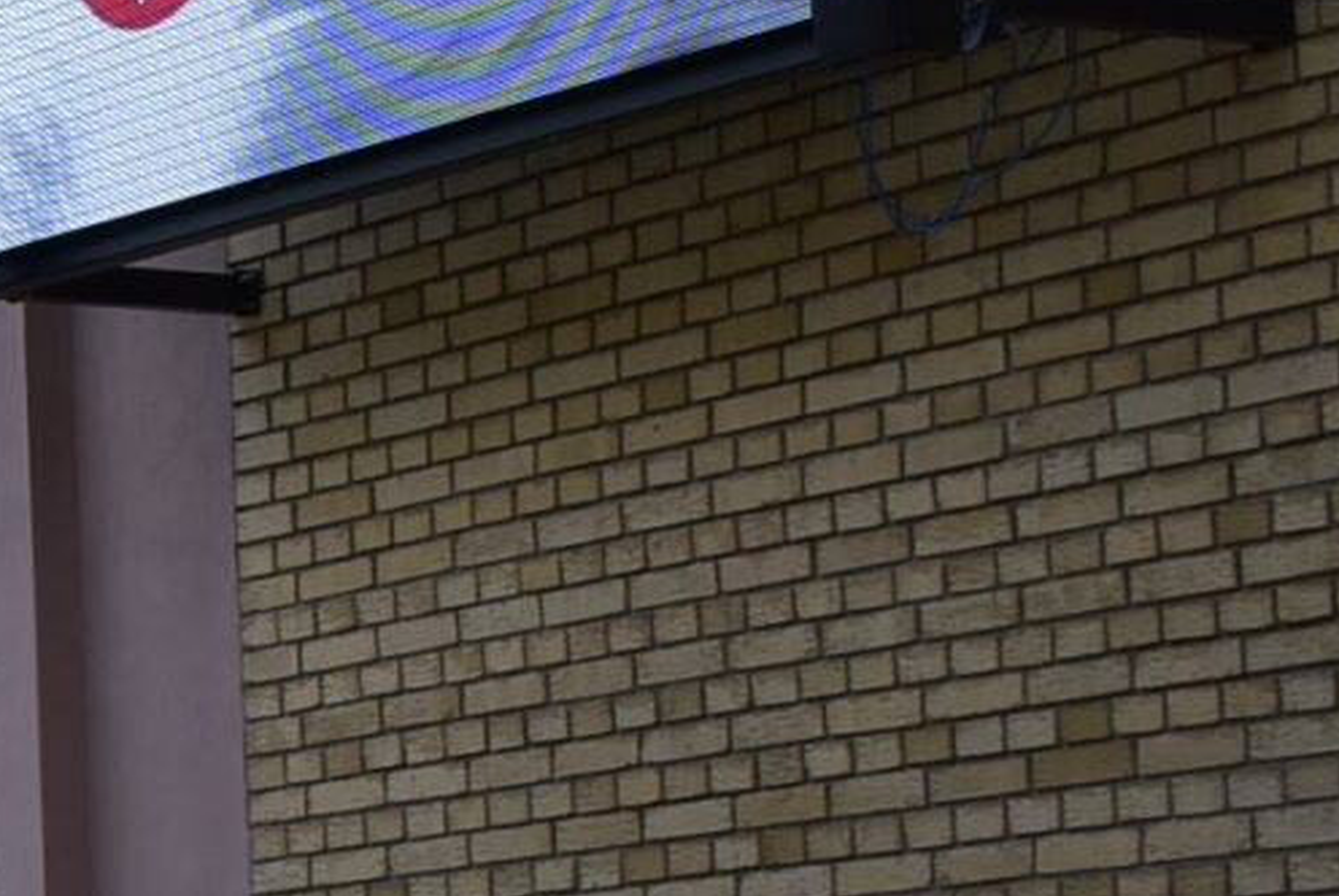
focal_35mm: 163
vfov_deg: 8.4
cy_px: 760
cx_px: -1269
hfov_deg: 11.5
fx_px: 6054
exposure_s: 1/500
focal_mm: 21
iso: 100
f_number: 3.8
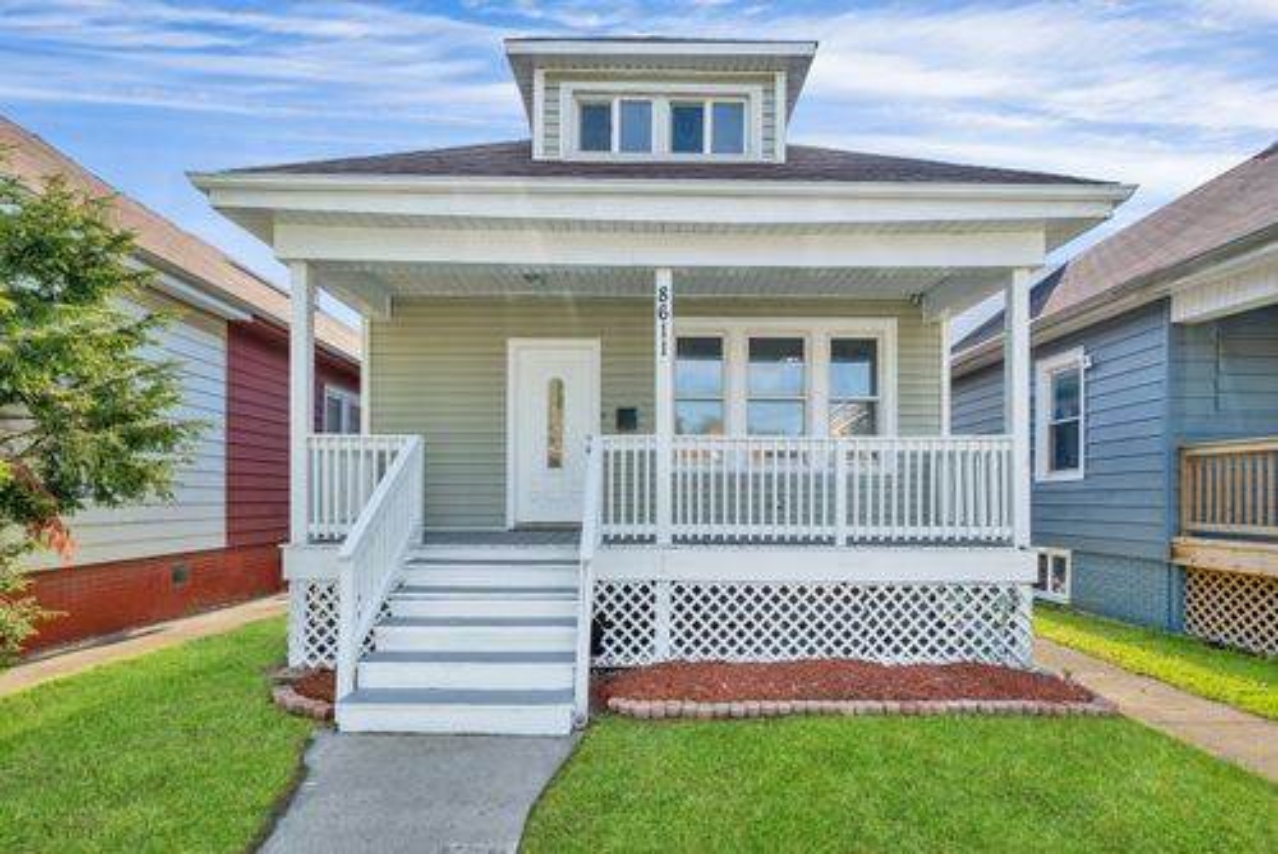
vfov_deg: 70.5
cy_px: 427
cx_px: 639
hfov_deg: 93.2
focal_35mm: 17
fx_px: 604
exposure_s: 1/1000
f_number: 6.3
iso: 800
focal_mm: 17
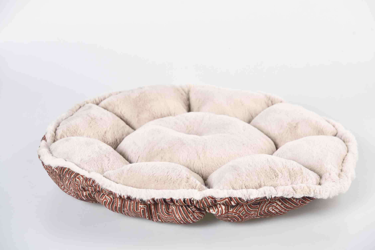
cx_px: 188
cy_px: 125
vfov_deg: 20.9
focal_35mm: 65
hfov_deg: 31.0
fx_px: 677
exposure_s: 1/125
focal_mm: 65
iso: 320
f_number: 9
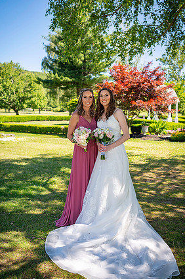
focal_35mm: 36
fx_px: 278
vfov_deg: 53.2
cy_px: 135
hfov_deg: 36.8
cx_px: 90
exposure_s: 1/800
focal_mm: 34
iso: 100
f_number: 3.2
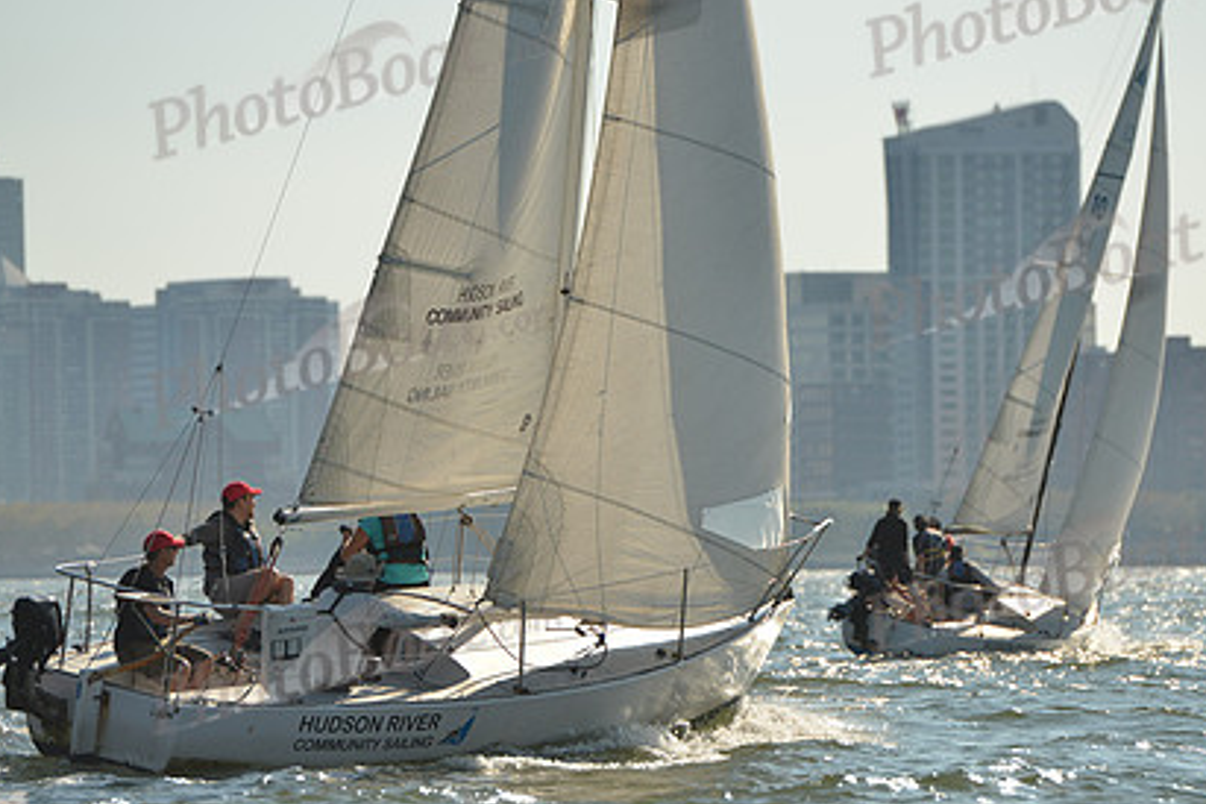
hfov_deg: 7.5
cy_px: 465
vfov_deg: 5.0
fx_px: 9212
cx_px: 716
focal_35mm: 275
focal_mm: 195
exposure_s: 1/1250
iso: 320
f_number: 5.6
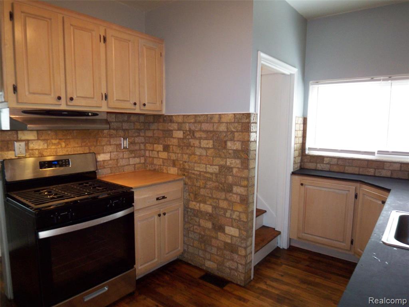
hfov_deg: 73.9
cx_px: 204
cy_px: 154
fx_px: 272
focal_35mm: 23
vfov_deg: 58.9
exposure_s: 1/30
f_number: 2.8
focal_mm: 3.8
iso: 125
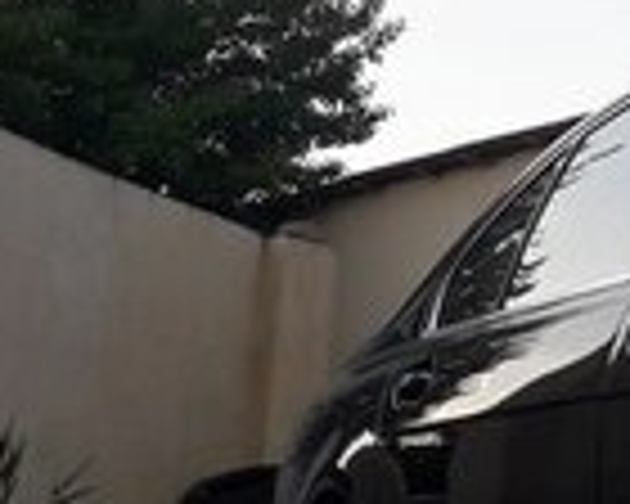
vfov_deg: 12.4
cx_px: 1454
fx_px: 2312
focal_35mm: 124
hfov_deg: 12.6
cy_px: 223
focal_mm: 3.6
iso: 40
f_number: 1.9
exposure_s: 1/797
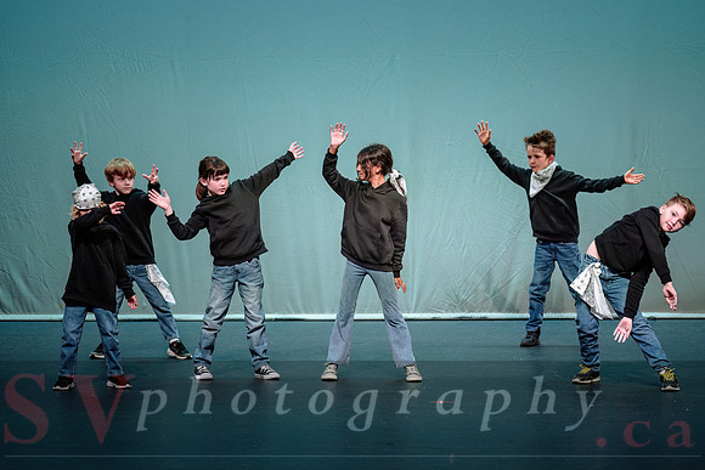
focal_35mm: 174
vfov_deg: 7.9
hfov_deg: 11.8
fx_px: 3413
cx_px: 352
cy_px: 235
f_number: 2.8
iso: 1600
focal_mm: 170
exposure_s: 1/500
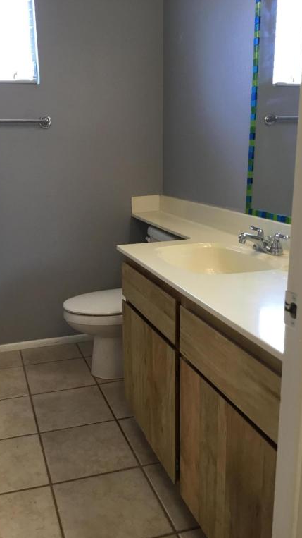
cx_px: 113
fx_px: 484
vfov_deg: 58.0
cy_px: 269
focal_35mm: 34
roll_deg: +0.5
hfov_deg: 34.5
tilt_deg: -14.8
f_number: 2.4
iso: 50
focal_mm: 3.3
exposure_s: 1/30
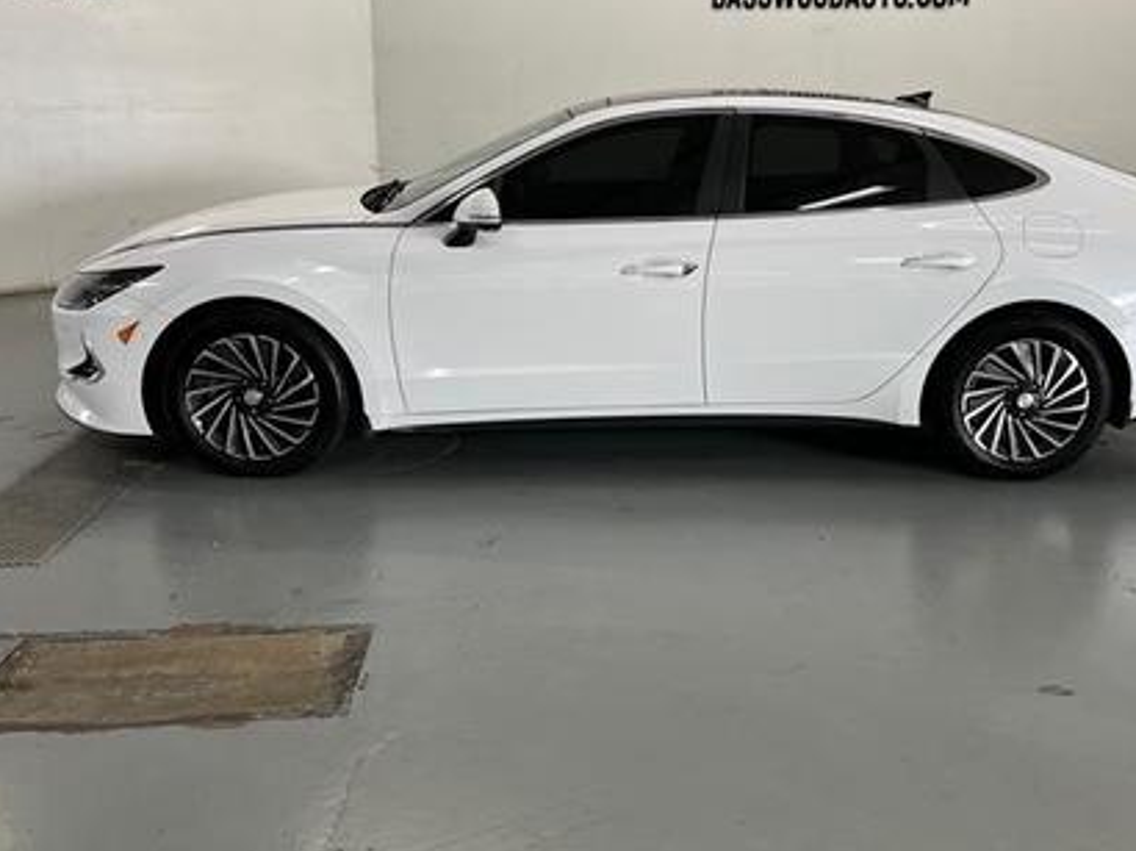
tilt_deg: -13.4
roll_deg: -1.3
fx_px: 1050
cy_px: 333
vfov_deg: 43.9
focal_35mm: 32
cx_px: 646
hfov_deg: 56.6
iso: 64
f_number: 1.5
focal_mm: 5.7
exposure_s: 1/120
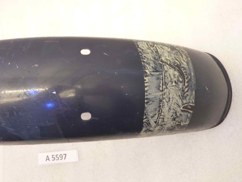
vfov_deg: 48.1
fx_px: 203
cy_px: 77
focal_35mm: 29
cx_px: 120
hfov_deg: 61.7
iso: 125
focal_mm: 4.1
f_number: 3.3
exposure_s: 1/8
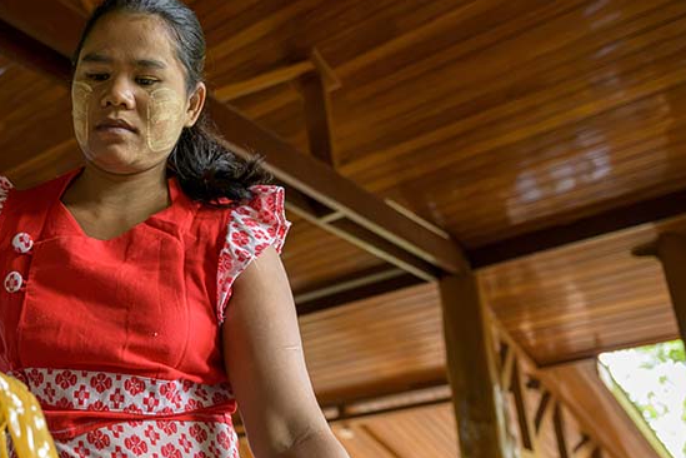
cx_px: 116
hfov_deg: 43.7
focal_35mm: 42
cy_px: 340
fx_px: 800
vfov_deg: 31.4
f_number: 2.8
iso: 3200
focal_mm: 24
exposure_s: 1/250
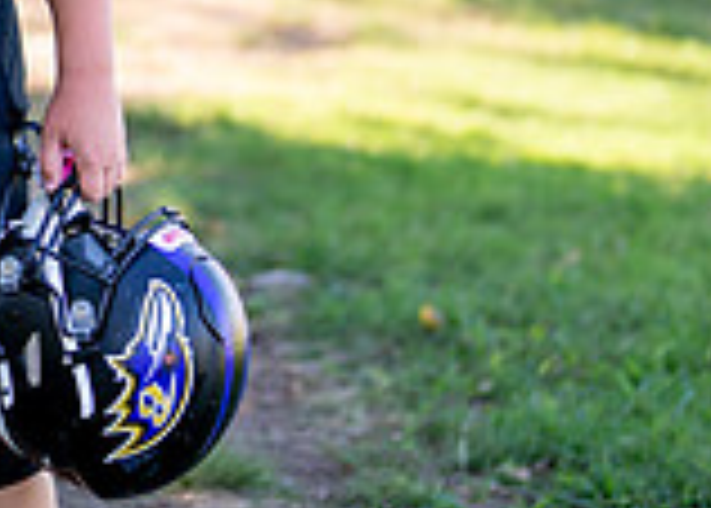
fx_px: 4404
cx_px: -68
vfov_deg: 6.6
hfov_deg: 9.1
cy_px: -23
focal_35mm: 218
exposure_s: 1/1250
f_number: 1.2
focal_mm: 50
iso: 100
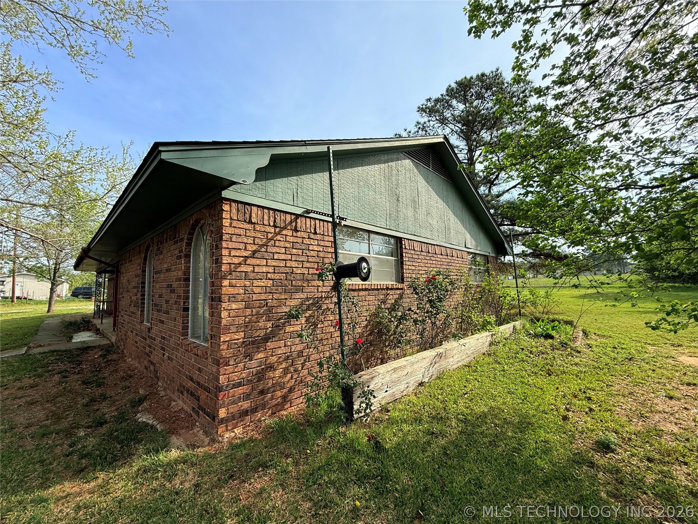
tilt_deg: +6.3
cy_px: 262
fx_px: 282
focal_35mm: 14
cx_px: 349
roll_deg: +0.8
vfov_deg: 85.7
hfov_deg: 102.1
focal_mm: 2.22
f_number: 2.2
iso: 64
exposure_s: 1/985
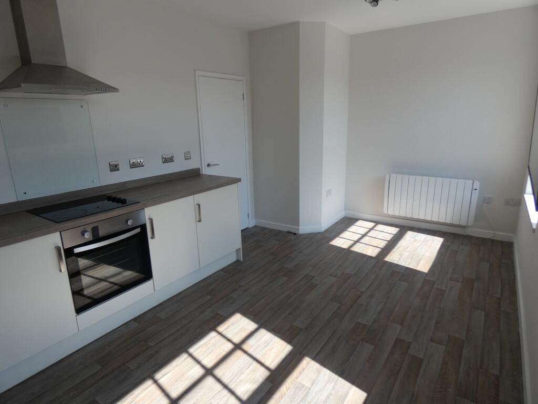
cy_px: 202
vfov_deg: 66.0
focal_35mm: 20
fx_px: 311
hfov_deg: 81.7
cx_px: 269
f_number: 2.8
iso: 80
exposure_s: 1/400
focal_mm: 3.6
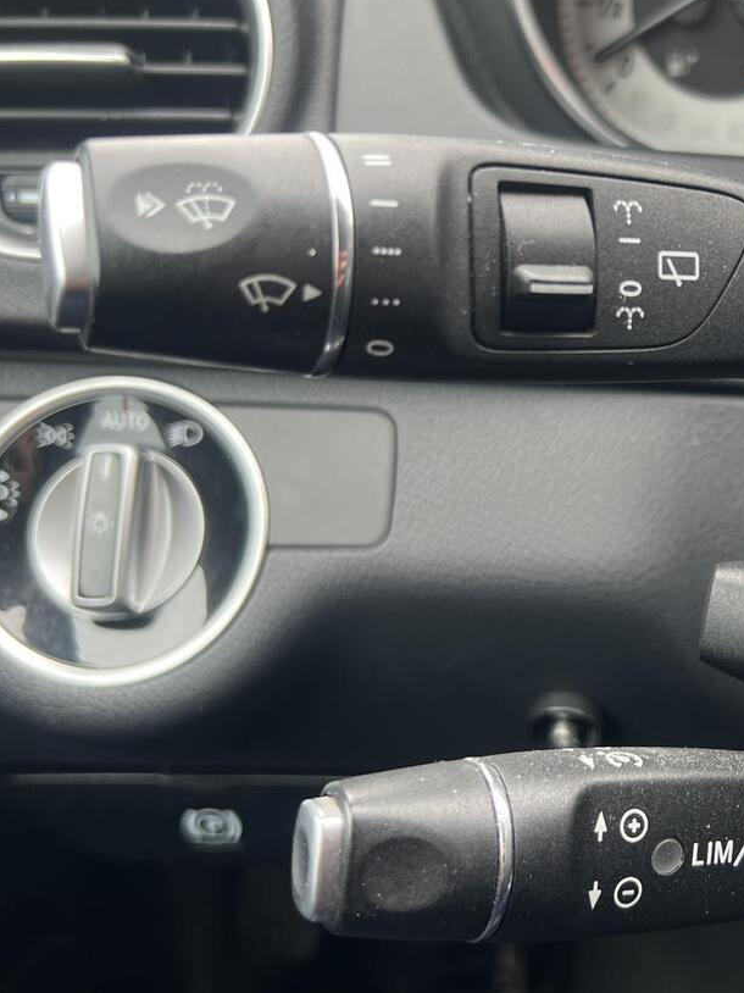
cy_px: 496
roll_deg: +0.2
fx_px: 1319
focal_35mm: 46
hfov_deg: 30.0
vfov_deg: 41.2
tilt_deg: -29.5
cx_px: 681
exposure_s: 1/121
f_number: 1.5
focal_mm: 5.7
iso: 50
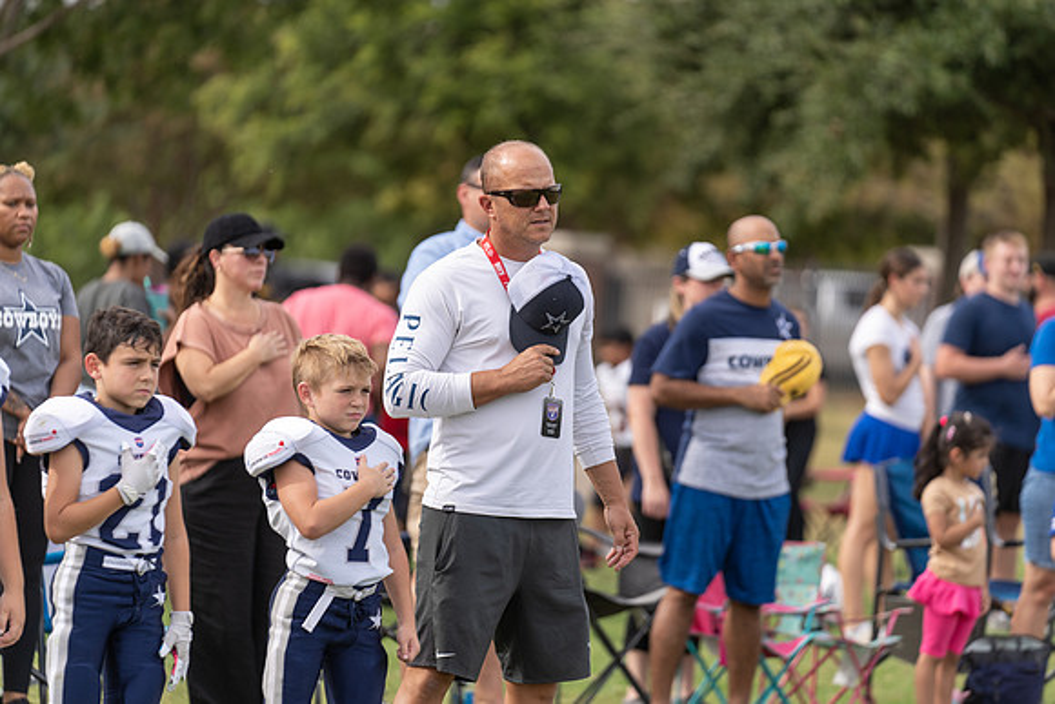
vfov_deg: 6.9
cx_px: 528
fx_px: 5862
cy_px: 352
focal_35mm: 200
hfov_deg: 10.3
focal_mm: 200
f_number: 2.8
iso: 160
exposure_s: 1/1250
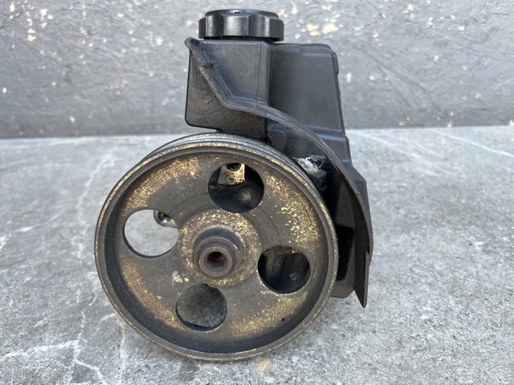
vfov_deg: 53.0
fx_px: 386
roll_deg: +0.8
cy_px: 192
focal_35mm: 26
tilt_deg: -23.3
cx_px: 257
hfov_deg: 67.3
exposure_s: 1/121
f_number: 1.6
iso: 80
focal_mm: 5.1
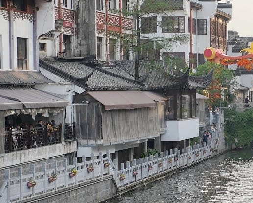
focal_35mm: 163
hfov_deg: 11.7
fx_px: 1221
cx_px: 262
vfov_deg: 9.5
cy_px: 82
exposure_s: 1/80
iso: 100
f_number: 4
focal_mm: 75
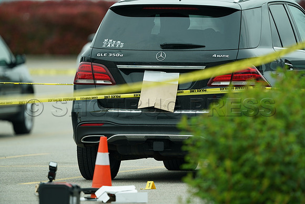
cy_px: 102
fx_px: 7118
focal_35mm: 840
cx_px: 152
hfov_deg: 2.5
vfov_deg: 1.6
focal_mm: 840
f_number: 6.3
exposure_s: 1/320
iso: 400
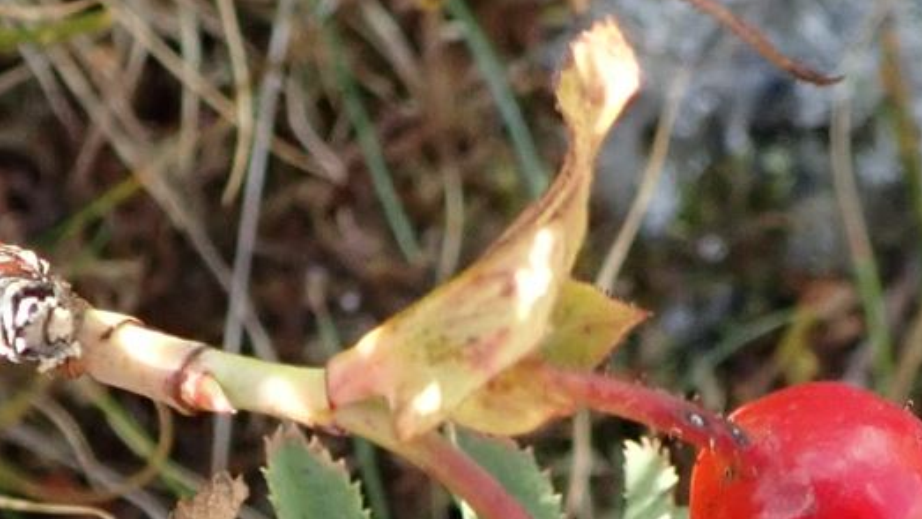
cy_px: 406
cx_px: 210
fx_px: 3056
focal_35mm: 125
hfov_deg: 17.0
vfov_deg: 9.7
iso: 320
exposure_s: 1/400
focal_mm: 5.5
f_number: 3.2
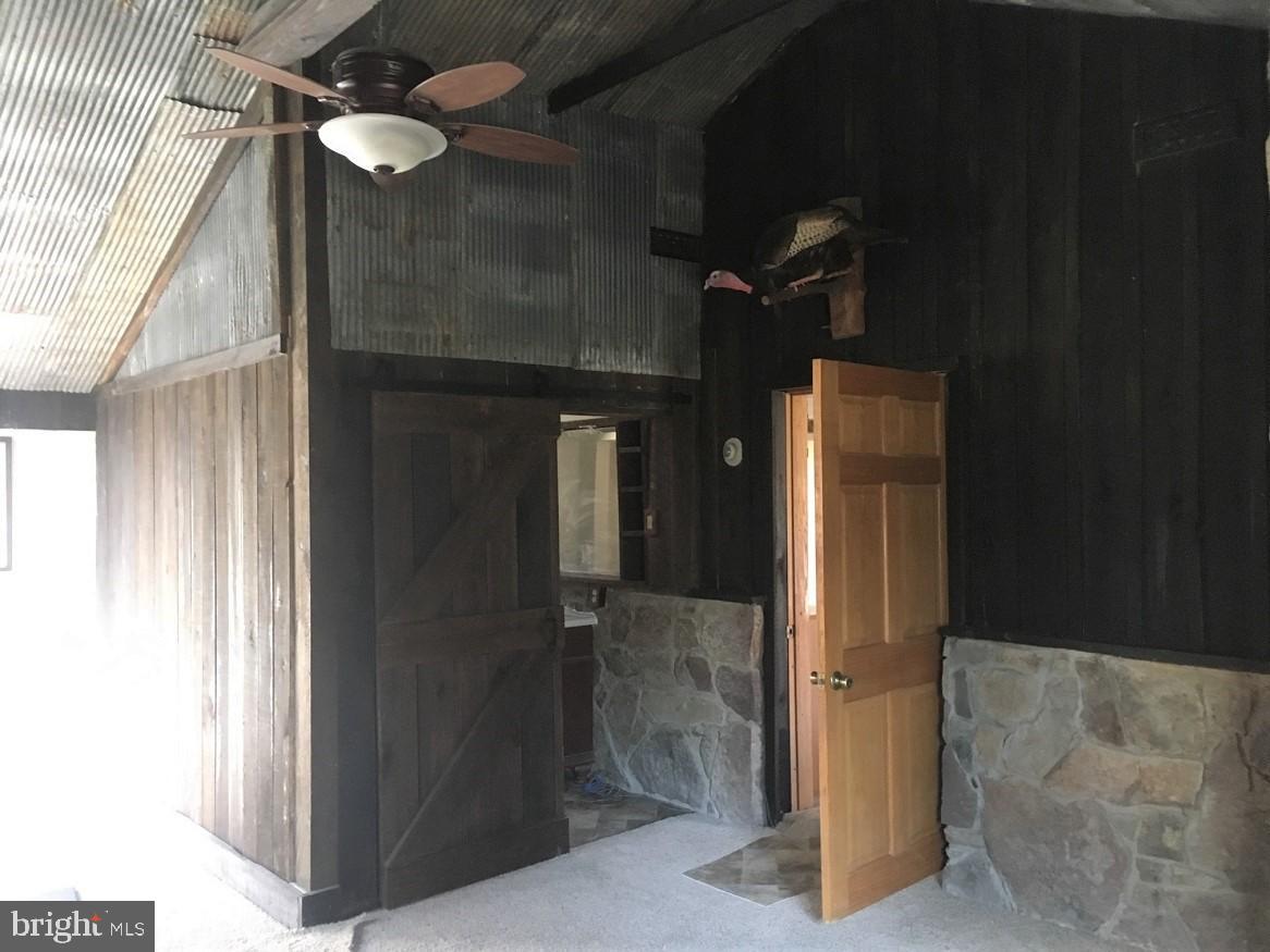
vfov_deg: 48.2
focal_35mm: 29
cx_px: 635
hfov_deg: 61.6
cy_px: 476
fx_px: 1064
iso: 200
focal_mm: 4.15
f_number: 2.2
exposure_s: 1/15
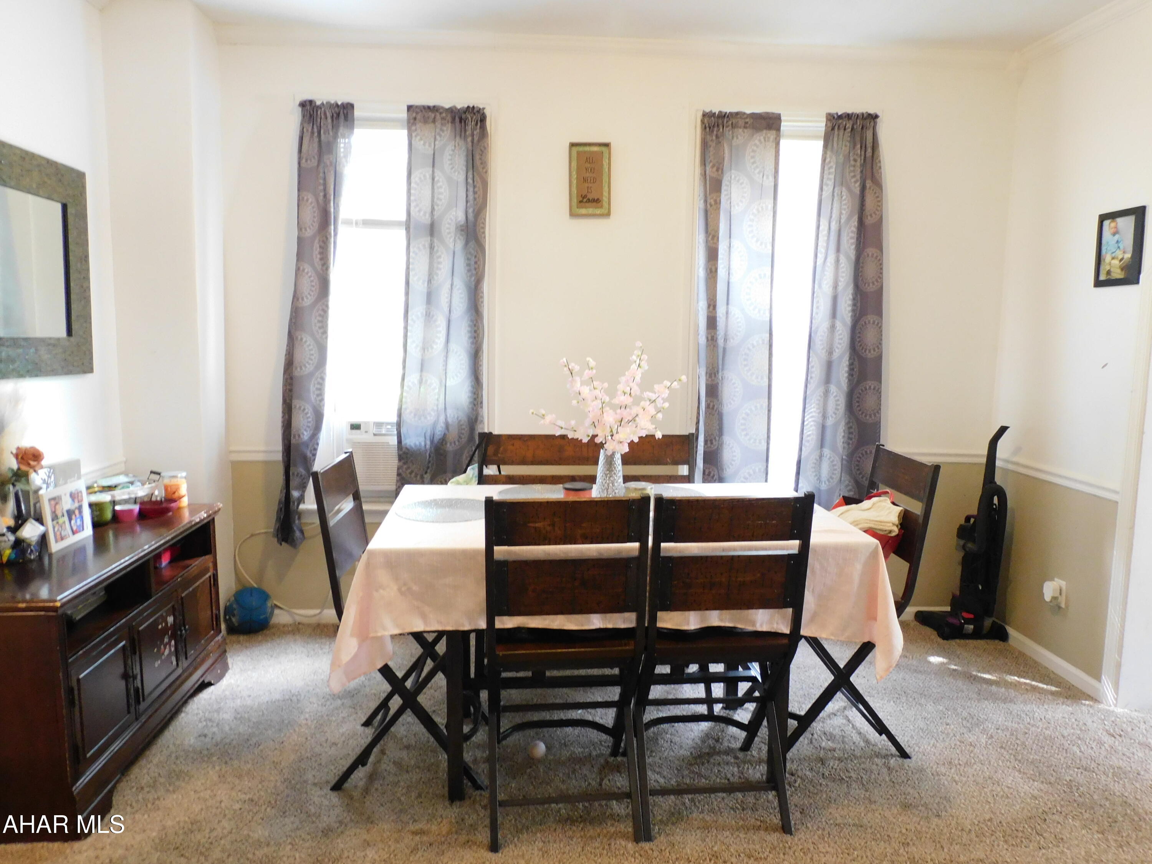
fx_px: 799
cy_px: 432
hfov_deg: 71.6
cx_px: 576
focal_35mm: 24
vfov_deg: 56.8
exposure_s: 1/8
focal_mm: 4.3
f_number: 3.3
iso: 400
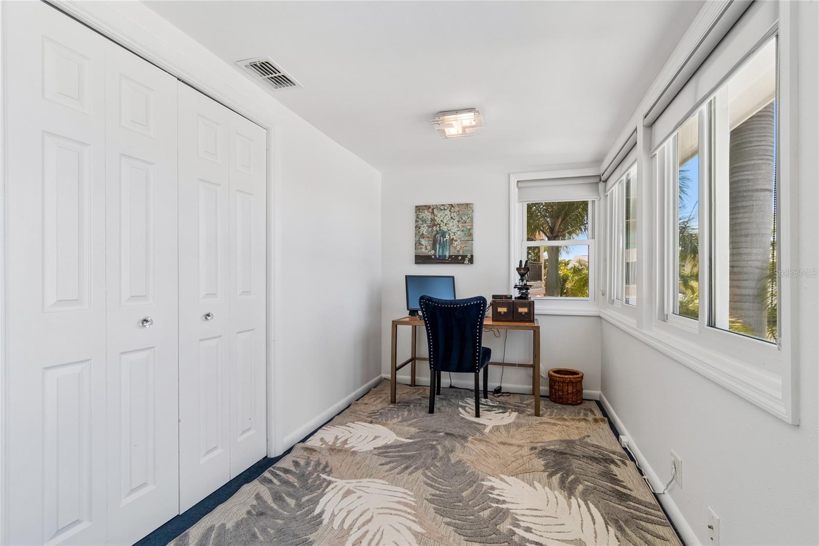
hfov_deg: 100.4
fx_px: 341
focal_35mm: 15
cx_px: 410
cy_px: 273
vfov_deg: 77.3
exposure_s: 1/20
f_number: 7.1
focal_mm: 10
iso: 100
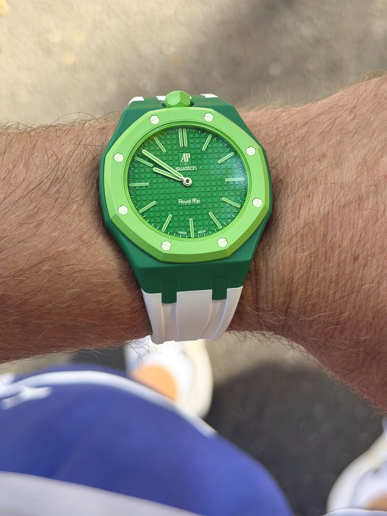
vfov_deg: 39.7
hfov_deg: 30.3
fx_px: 716
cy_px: 258
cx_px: 194
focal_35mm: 48
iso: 64
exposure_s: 1/706
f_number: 1.78
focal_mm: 6.76
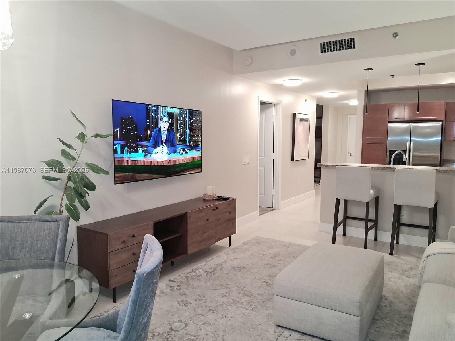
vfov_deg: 53.1
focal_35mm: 26
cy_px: 170
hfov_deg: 67.3
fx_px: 342
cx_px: 228
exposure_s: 1/60.2
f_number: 1.8
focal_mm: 3.98
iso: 640
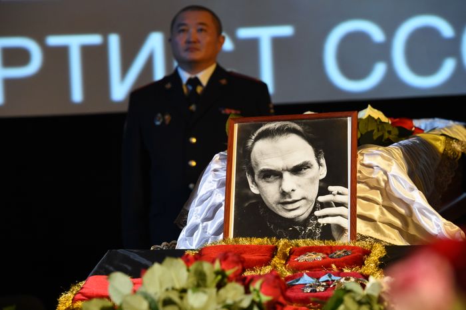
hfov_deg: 12.5
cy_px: 155
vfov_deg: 8.3
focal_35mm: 165
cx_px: 233
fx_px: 2135
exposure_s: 1/80
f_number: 6.3
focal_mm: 165
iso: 5000
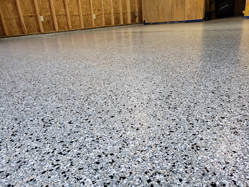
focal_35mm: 26
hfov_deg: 67.3
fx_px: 187
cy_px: 94
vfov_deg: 53.1
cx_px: 124
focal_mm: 4.3
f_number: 2.4
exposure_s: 1/40
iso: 320
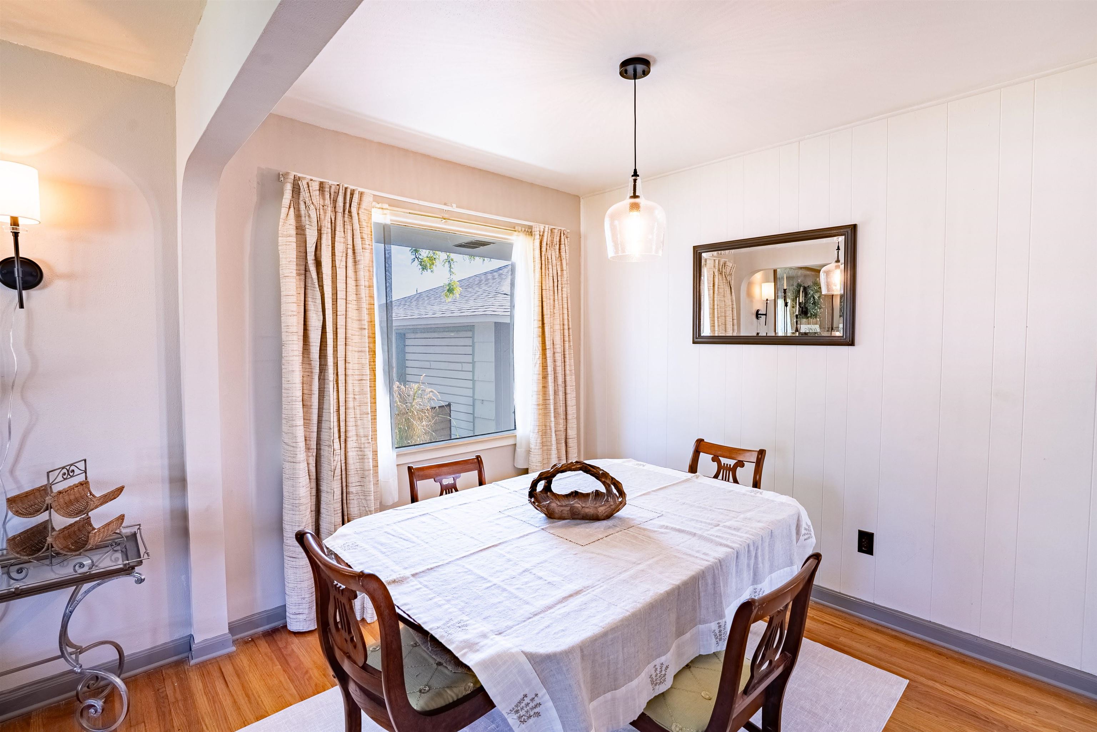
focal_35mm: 16
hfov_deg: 96.7
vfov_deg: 73.8
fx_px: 488
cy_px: 366
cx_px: 548
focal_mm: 16
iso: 400
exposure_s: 1/500
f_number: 8
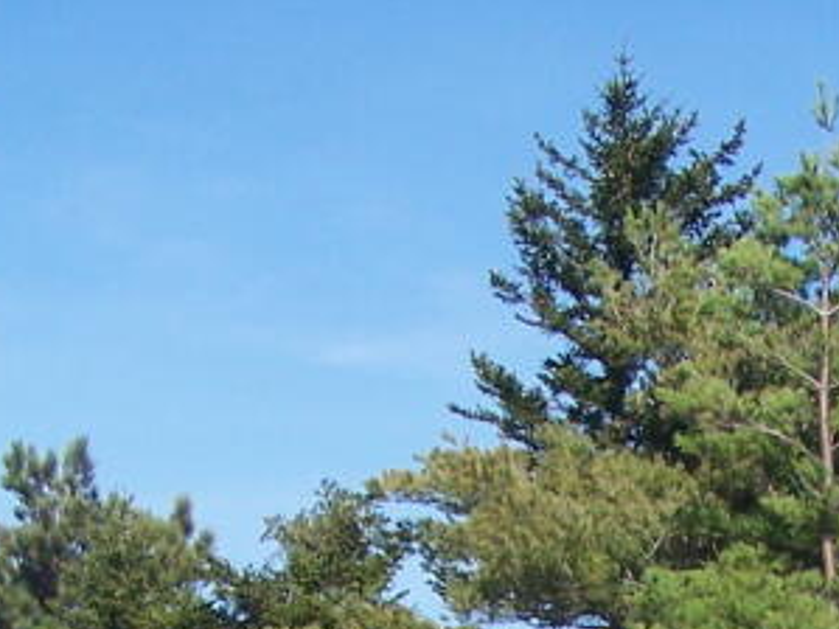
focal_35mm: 130
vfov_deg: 10.9
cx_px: 904
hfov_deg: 14.8
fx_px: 3150
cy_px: 963
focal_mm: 6.3
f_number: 4
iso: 80
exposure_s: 1/640
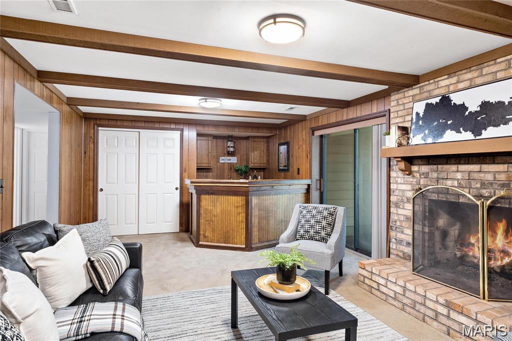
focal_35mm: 22
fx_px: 313
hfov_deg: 78.6
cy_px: 170
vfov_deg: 57.2
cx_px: 256
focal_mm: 11
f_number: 5.6
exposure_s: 1/2
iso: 400
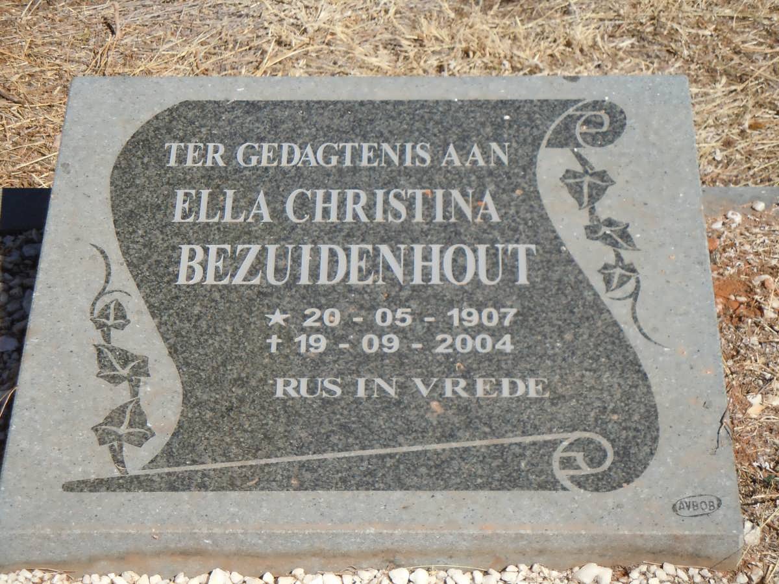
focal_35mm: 116
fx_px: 2610
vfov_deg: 12.8
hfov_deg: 17.0
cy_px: 292
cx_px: 390
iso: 200
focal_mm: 20.9
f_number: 9.2
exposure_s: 1/250
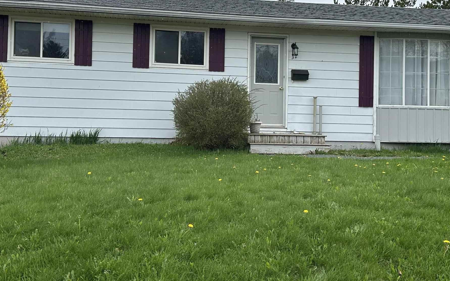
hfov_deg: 45.3
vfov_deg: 29.1
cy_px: 112
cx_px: 230
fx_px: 540
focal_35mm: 44
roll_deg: -1.1
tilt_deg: +0.5
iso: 80
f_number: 1.78
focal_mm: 6.86
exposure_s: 1/2070
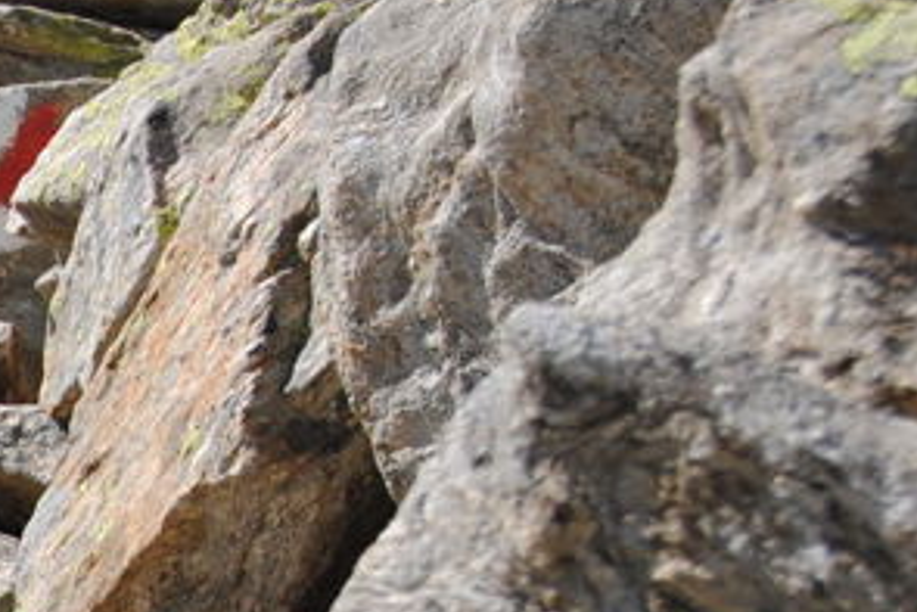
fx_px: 5810
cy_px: 1111
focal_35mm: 228
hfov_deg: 8.4
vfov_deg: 5.9
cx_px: -1178
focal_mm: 32
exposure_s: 1/640
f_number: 5
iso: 100
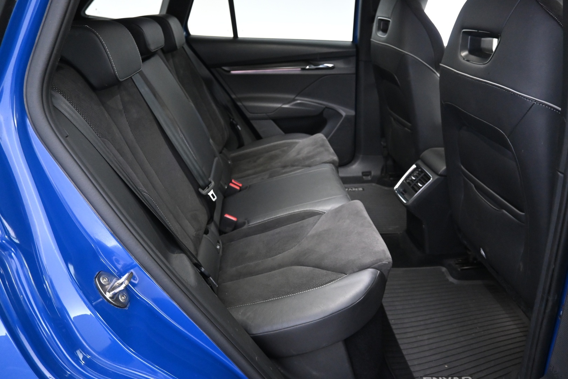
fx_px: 379
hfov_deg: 73.7
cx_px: 284
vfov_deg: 53.1
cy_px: 190
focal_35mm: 24
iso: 2800
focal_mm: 16
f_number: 3.5
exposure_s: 1/25
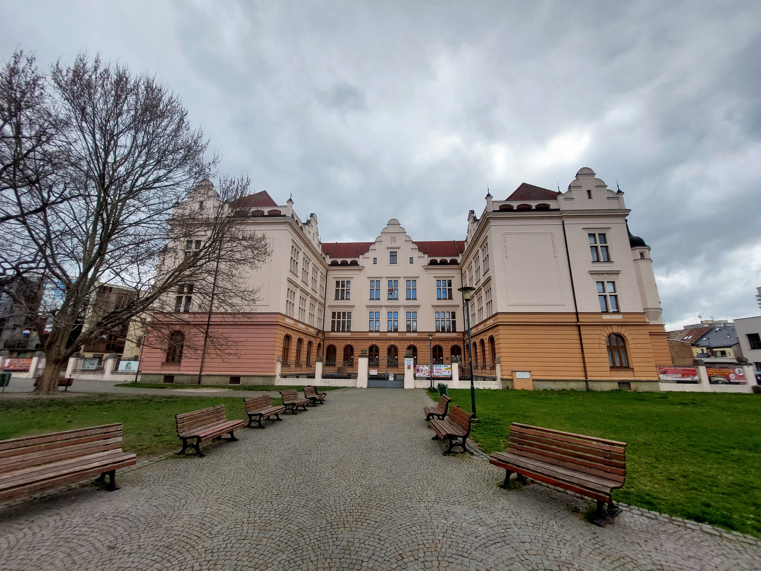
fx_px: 286
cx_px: 380
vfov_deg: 89.9
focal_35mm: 13
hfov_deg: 106.2
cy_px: 286
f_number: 2.2
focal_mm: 1.74
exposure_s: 1/927
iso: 50
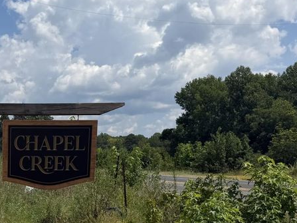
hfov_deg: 32.4
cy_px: 164
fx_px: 472
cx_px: 5
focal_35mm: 55
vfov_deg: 26.2
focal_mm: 6.76
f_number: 1.78
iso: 80
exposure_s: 1/8130
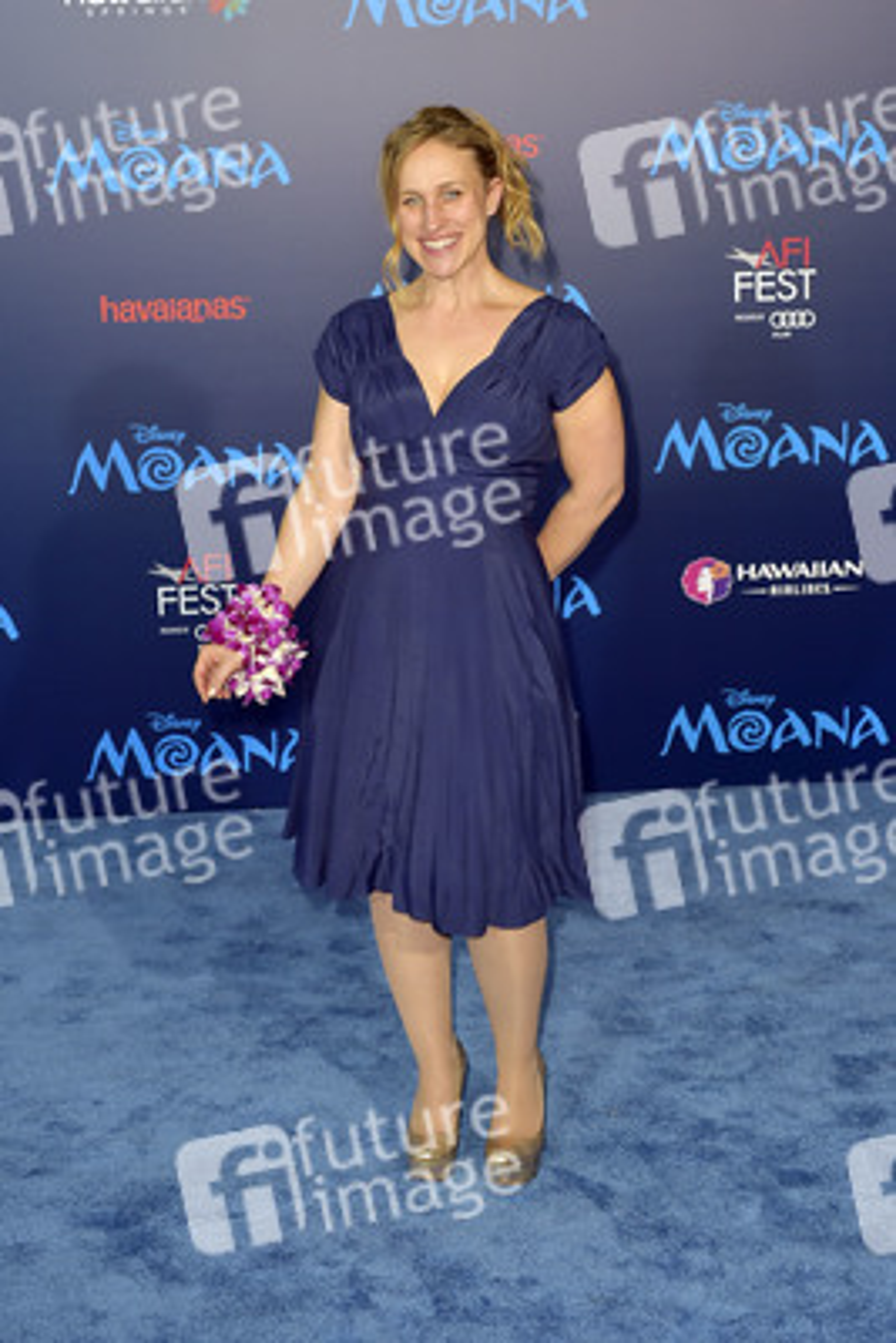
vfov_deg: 39.6
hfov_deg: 27.0
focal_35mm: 50
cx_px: 448
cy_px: 672
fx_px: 1865
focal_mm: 50
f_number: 4.5
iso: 400
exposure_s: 1/320
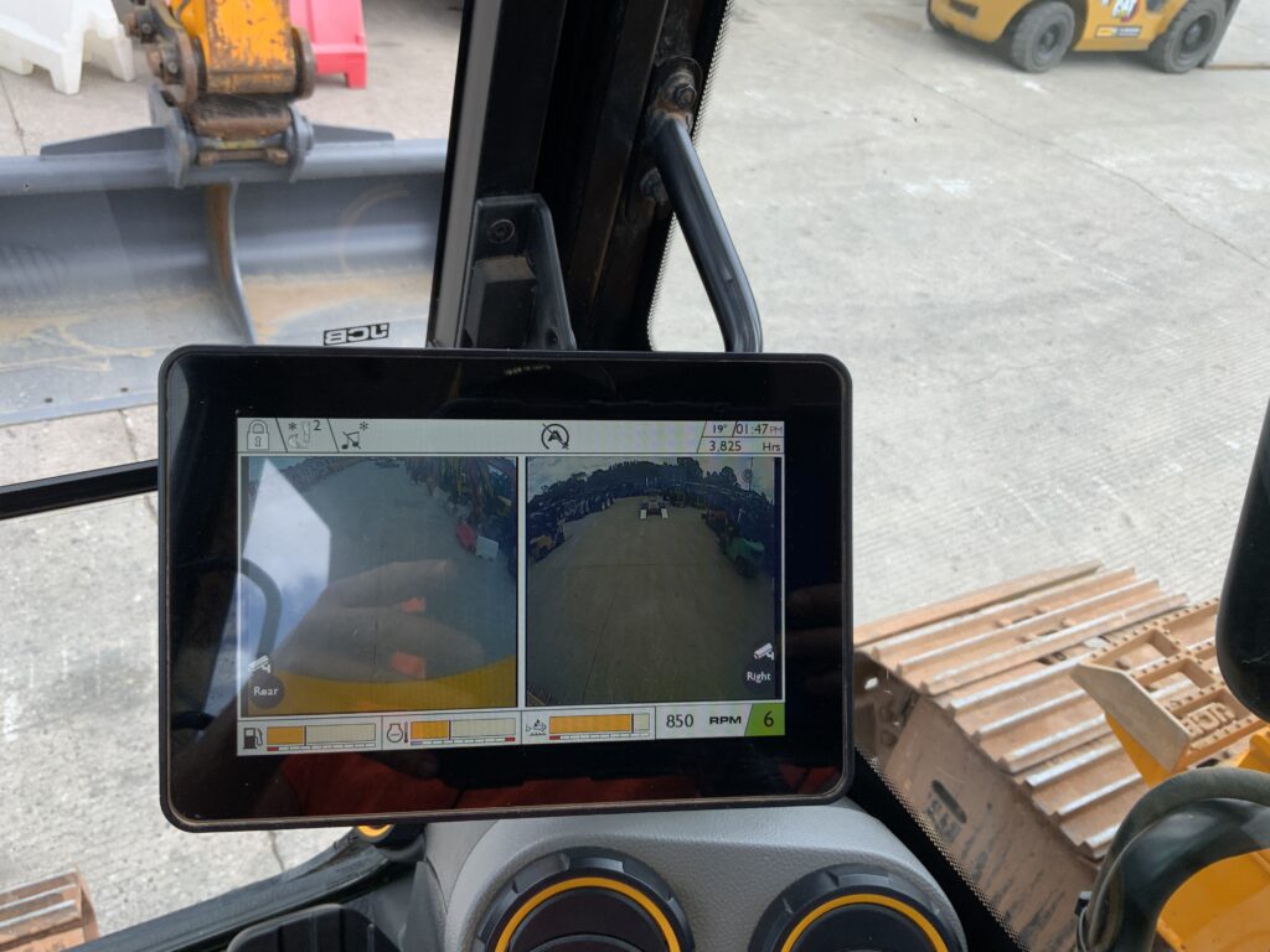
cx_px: 635
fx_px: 1064
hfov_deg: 61.7
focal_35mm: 29
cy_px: 476
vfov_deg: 48.2
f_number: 1.8
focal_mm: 3
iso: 16
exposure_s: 1/353
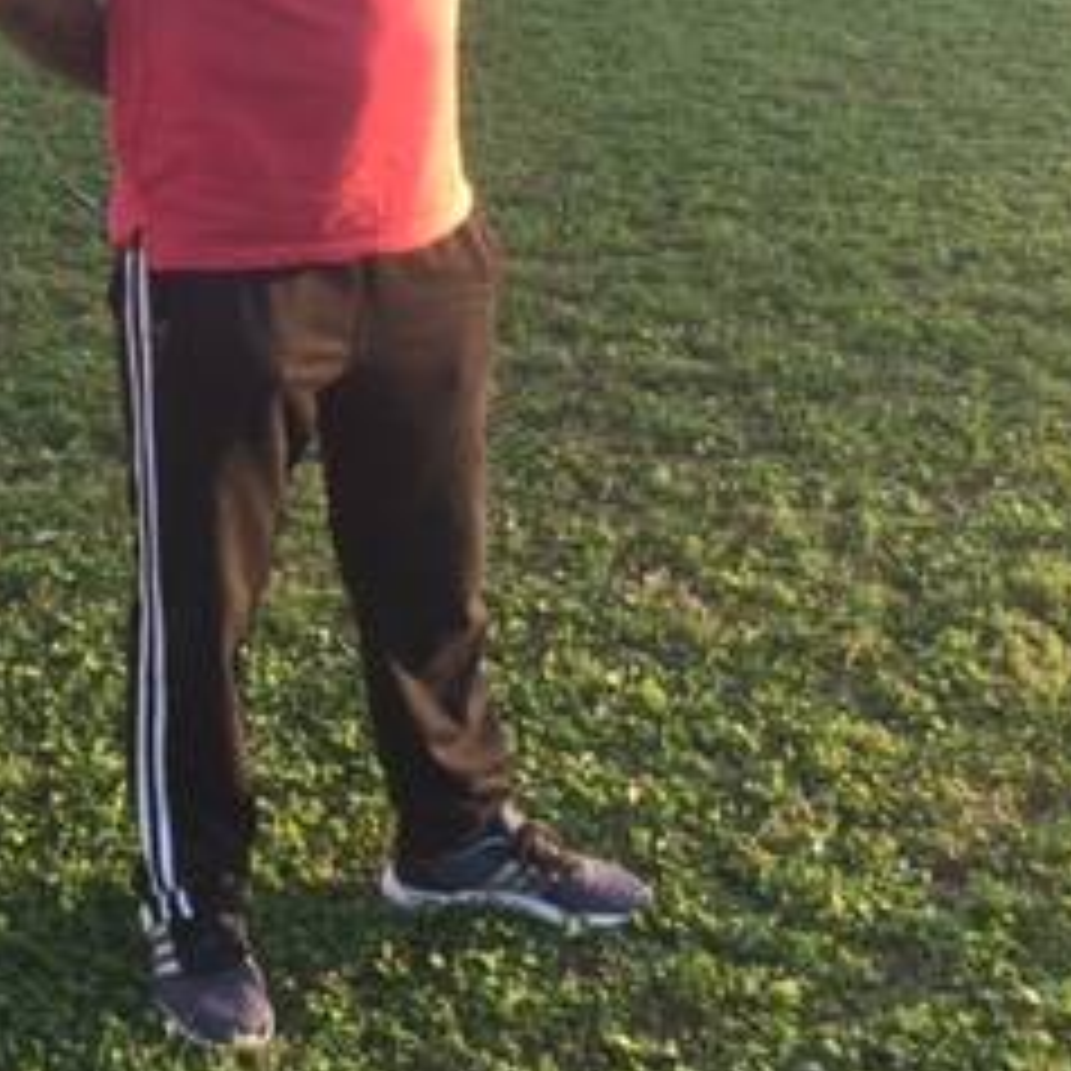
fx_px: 2415
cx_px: 270
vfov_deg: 24.7
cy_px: 248
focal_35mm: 69
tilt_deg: -18.6
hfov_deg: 24.7
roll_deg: +0.5
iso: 32
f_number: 2.2
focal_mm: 4.15
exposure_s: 1/123
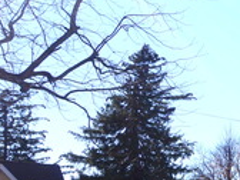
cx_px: 449
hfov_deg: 17.5
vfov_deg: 16.6
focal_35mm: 88
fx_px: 610
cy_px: 147
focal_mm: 16
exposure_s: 1/100
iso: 100
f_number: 14
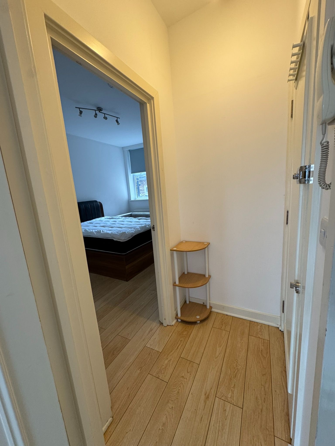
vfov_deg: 102.1
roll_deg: +5.1
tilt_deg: -8.7
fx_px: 181
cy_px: 223
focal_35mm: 14
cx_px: 168
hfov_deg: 85.7
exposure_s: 1/99
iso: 160
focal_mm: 2.22
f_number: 2.2
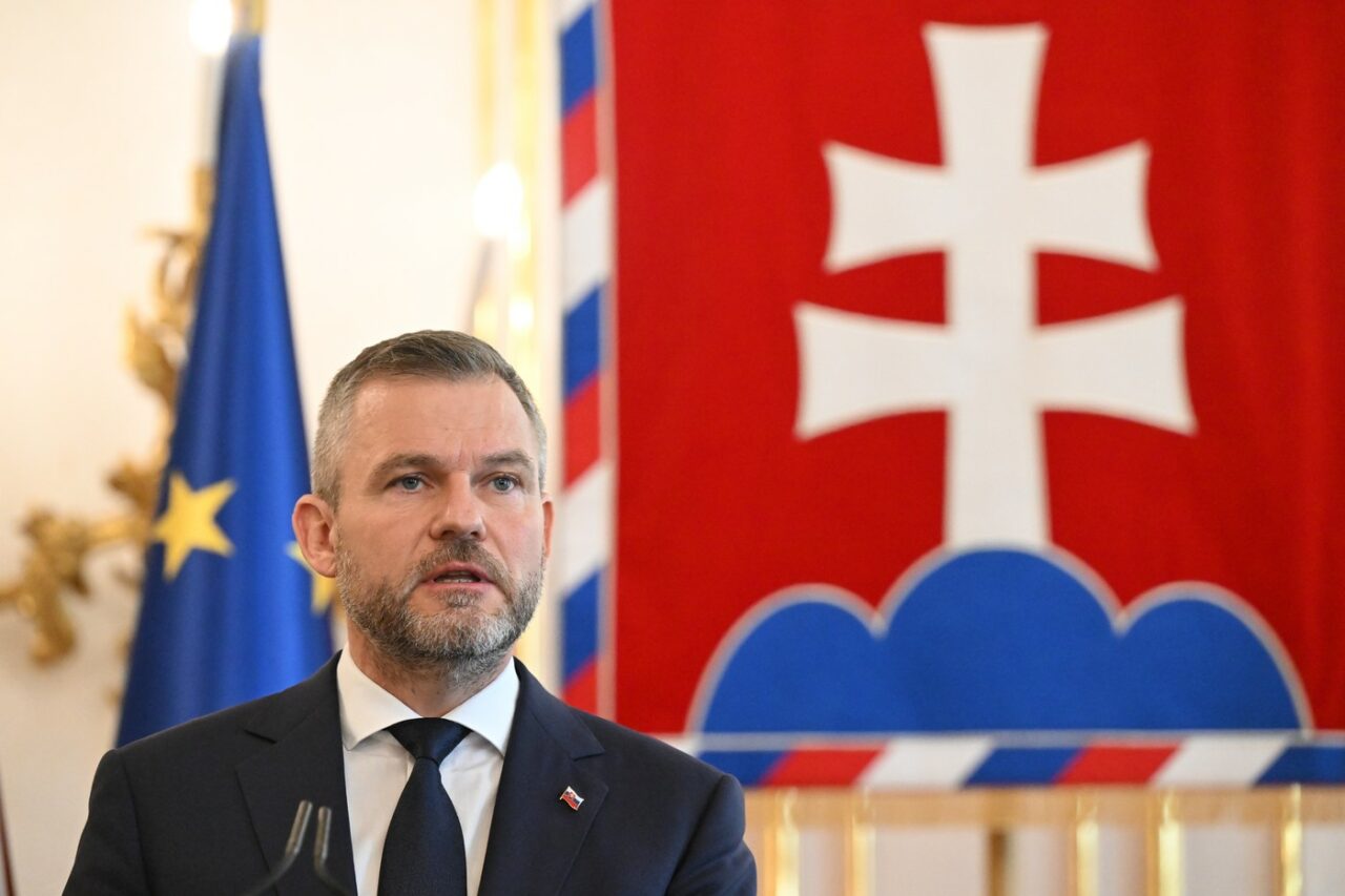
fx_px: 6537
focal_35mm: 175
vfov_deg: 7.8
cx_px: 672
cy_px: 448
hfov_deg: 11.7
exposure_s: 1/750
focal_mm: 175
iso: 10000
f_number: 4
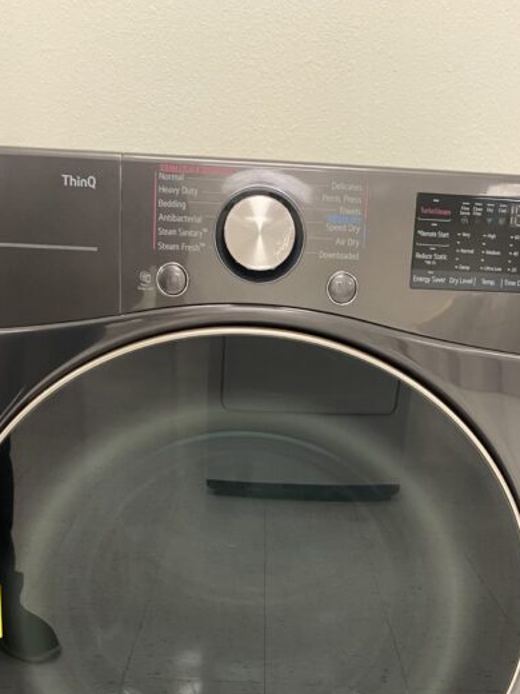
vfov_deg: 45.0
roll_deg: -2.1
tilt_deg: -19.4
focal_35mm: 40
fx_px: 801
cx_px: 279
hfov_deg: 35.9
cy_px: 531
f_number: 1.8
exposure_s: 1/44
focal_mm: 4.25
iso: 160
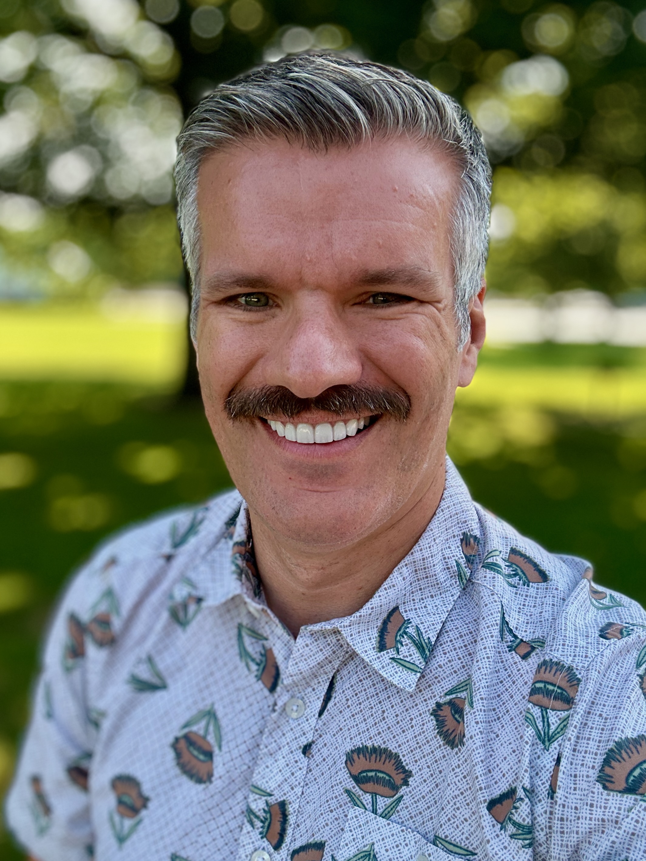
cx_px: 323
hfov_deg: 46.8
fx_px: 746
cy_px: 430
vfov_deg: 60.0
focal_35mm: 30
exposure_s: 1/125
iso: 20
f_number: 1.9
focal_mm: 2.69
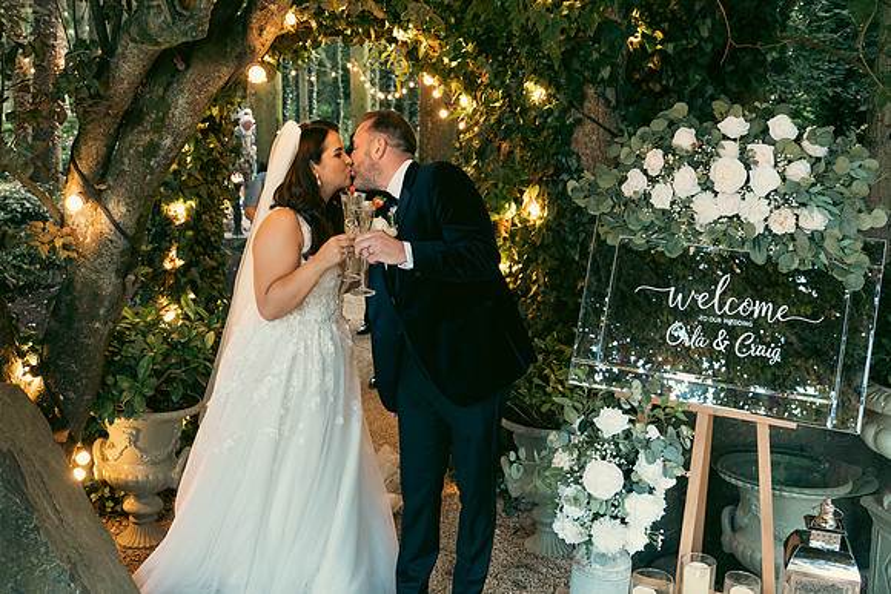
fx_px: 891
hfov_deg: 53.1
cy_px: 297
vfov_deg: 36.9
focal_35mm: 36
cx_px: 446
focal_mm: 24
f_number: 3.5
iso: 1000
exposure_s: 1/200
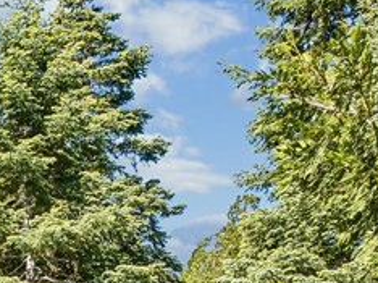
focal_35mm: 105
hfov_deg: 16.2
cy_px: 581
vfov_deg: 12.3
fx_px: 1145
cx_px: -276
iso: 100
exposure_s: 1/20
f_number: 2.8
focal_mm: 12.3
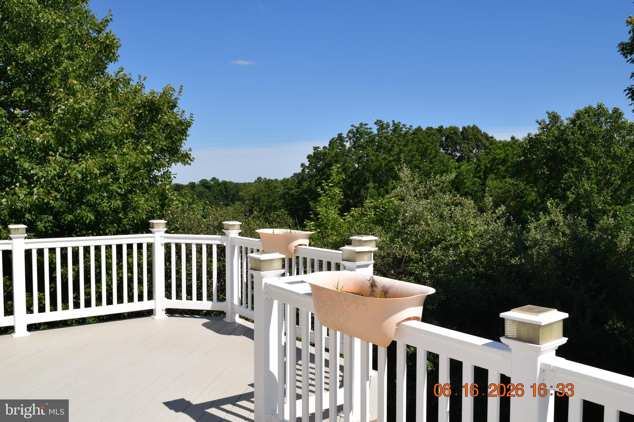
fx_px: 581
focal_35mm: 33
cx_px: 317
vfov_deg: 40.0
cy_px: 211
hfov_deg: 57.2
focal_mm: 22
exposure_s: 1/200
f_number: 11
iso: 100
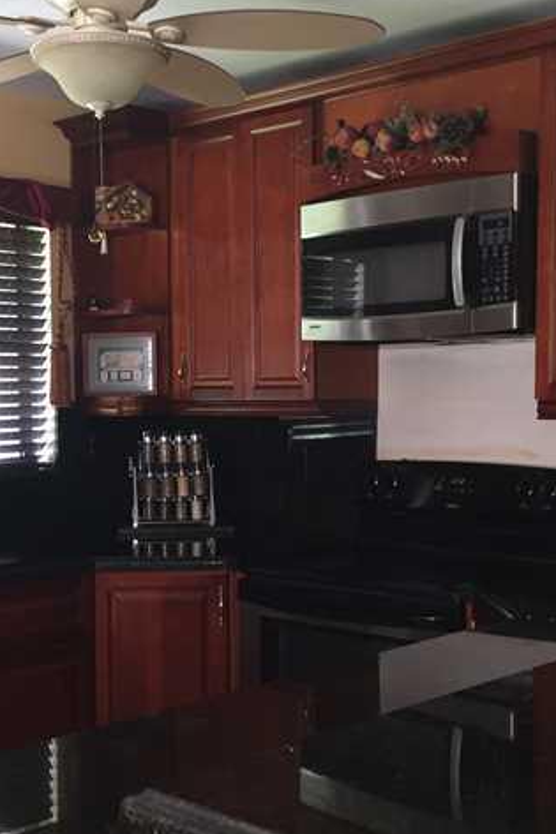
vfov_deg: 38.9
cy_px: 460
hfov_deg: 26.3
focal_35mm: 51
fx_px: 1182
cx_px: 194
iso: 125
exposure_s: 1/24
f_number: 2.2
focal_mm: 4.15
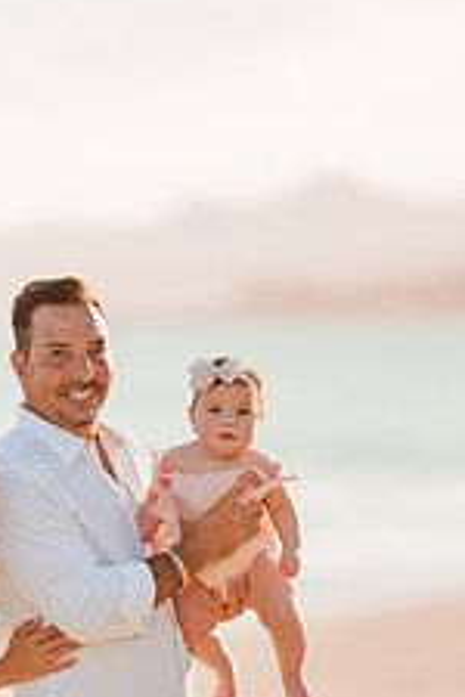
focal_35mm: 270
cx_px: 3
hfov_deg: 5.1
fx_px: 5231
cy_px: 651
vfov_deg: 7.6
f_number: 1.8
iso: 100
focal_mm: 135
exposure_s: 1/3200
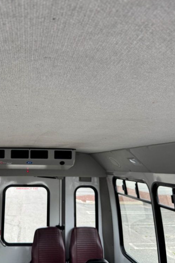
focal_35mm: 34
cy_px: 132
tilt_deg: +10.3
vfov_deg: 55.8
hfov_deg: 38.0
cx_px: 45
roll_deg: -0.4
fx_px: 248
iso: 125
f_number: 1.78
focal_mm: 6.76
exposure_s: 1/121
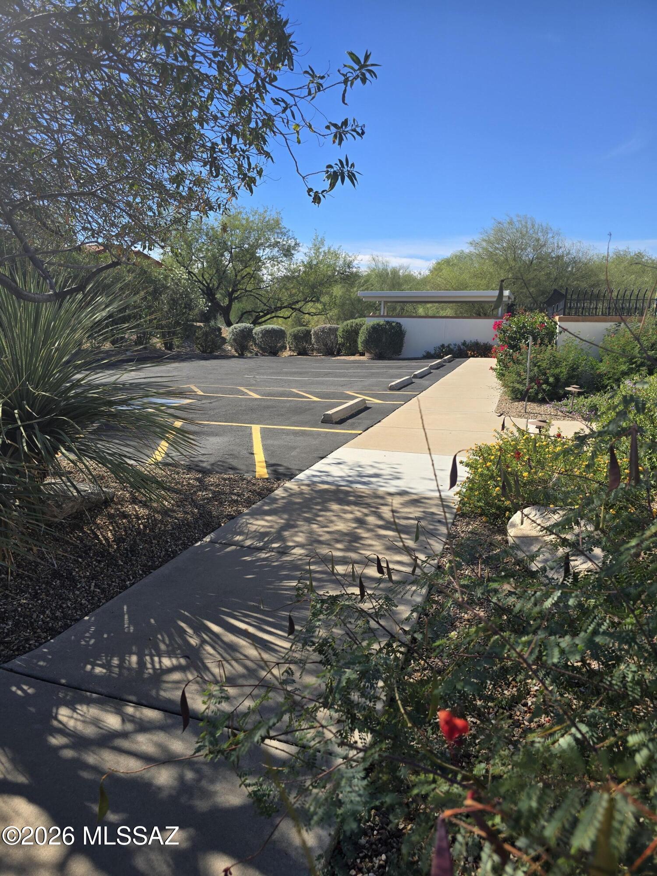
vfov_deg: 73.9
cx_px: 328
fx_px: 582
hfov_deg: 58.9
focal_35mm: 23
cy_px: 438
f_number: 1.7
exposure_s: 1/593
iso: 12
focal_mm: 6.3
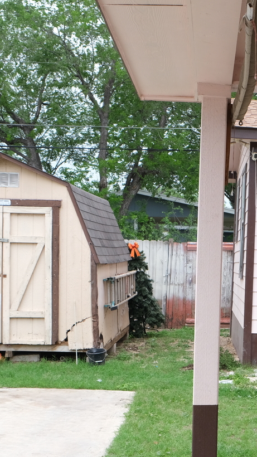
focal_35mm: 60
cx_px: 264
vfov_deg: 34.8
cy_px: 278
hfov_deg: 19.4
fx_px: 727
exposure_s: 1/210
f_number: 5.6
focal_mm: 19.6
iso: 160
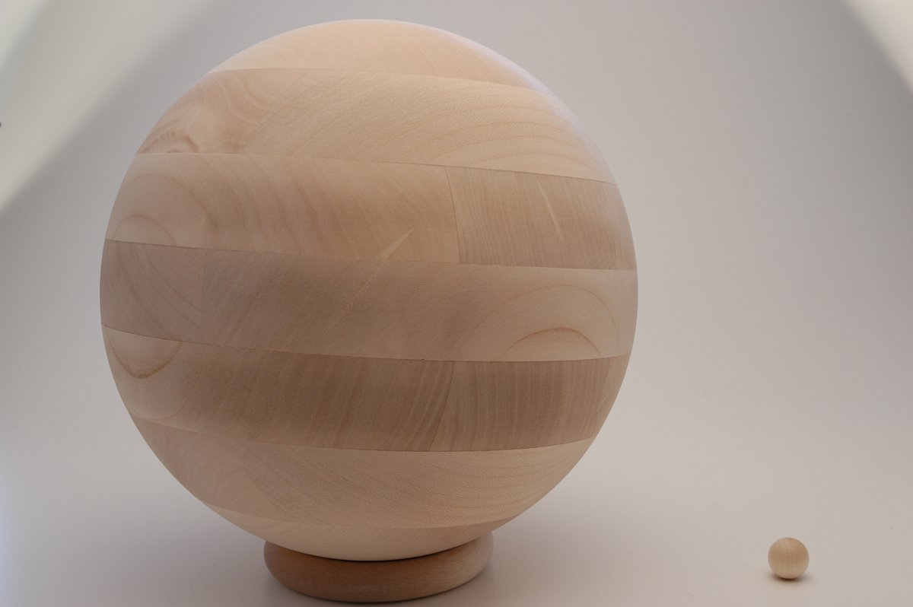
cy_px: 304
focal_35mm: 57
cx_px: 456
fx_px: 1444
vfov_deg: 23.7
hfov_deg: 35.1
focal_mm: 38
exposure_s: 1/10
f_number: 10
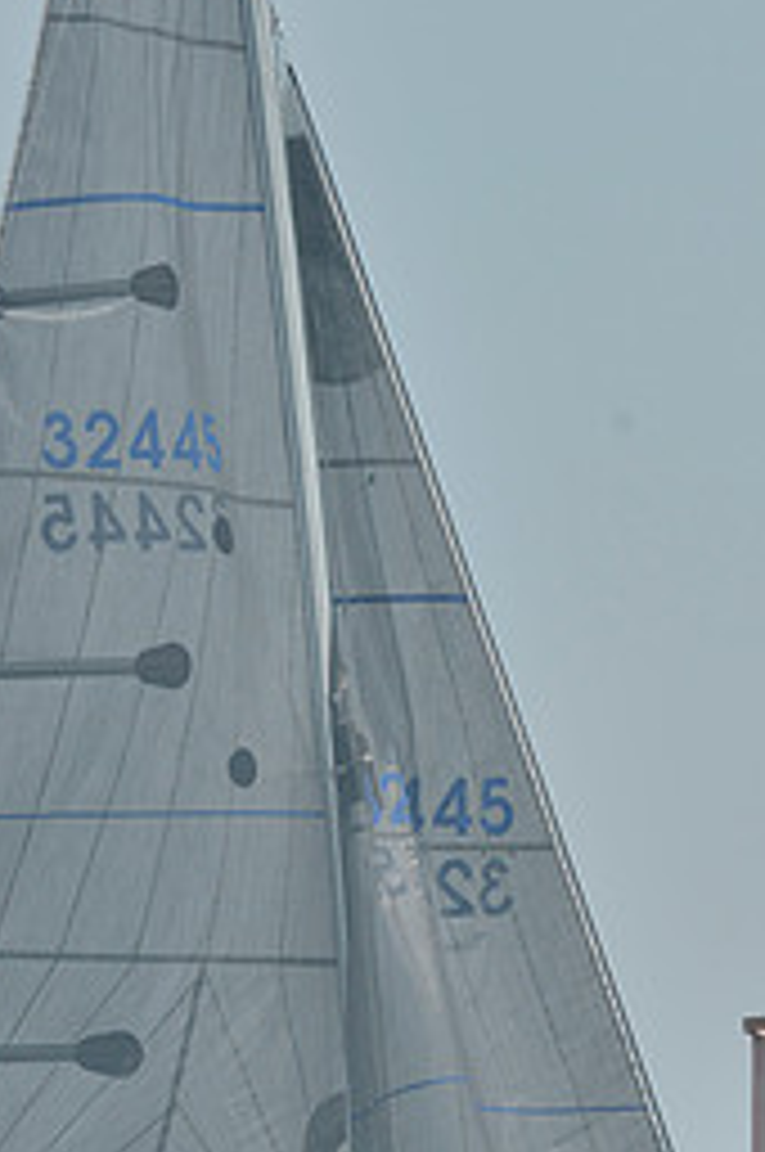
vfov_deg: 4.5
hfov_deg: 3.0
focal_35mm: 454
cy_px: 842
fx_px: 14509
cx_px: 272
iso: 280
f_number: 9
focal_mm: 200
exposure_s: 1/1000
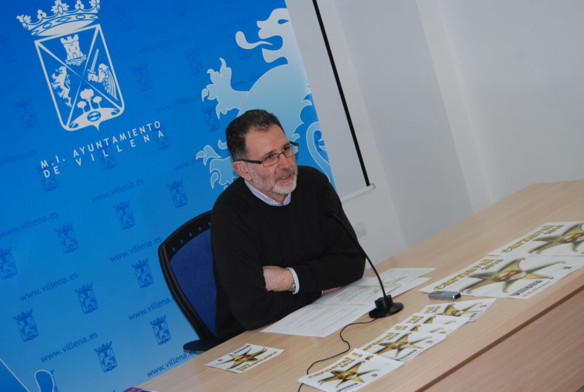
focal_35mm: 57
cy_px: 196
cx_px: 292
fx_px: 926
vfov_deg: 23.9
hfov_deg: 35.0
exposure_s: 1/60
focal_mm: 38
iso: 200
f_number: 5
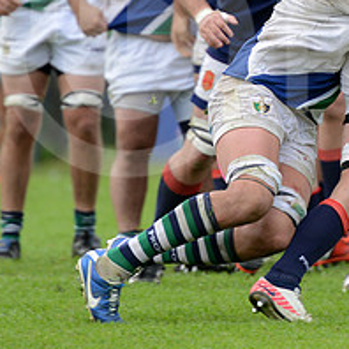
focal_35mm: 672
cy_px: 52
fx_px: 7665
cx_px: 428
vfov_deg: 2.6
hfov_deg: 2.6
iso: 640
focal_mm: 270
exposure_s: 1/500
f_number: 4
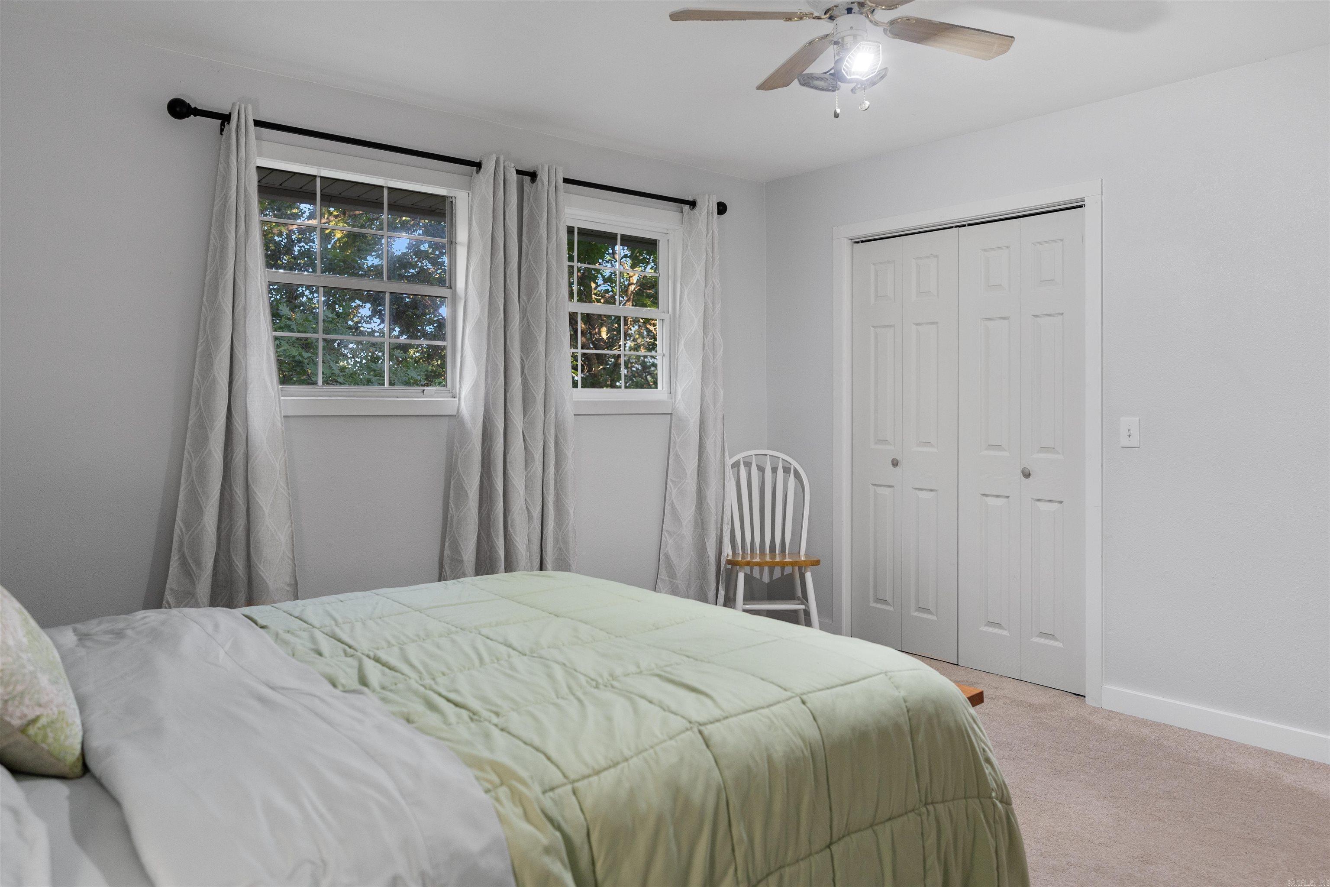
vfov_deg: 53.1
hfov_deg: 73.7
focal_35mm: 24
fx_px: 887
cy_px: 444
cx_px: 665
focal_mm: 24
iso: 640
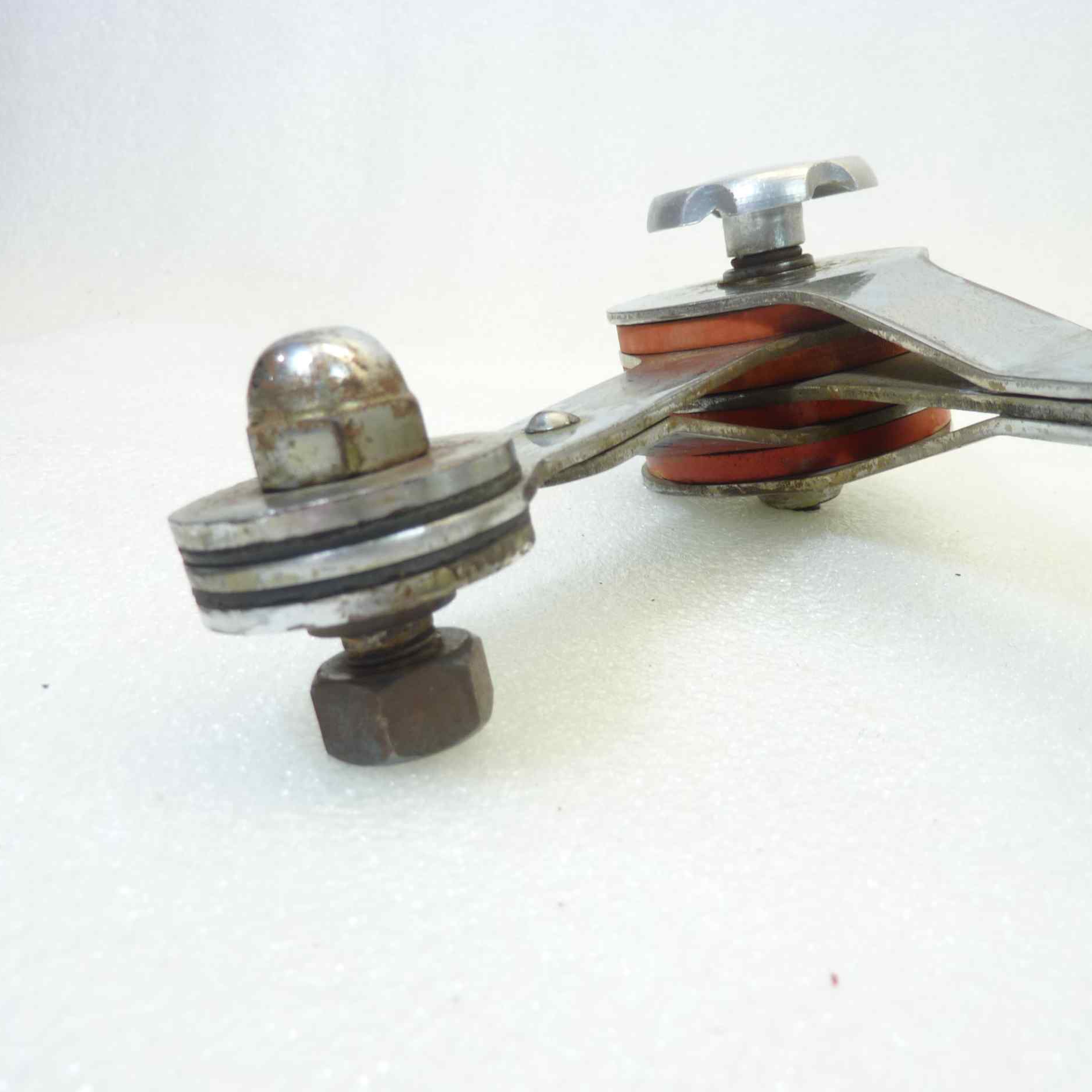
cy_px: 555
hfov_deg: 53.9
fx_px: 1071
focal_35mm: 30
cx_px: 608
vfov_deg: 54.0
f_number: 3.3
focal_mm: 4.1
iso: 80
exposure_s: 1/25
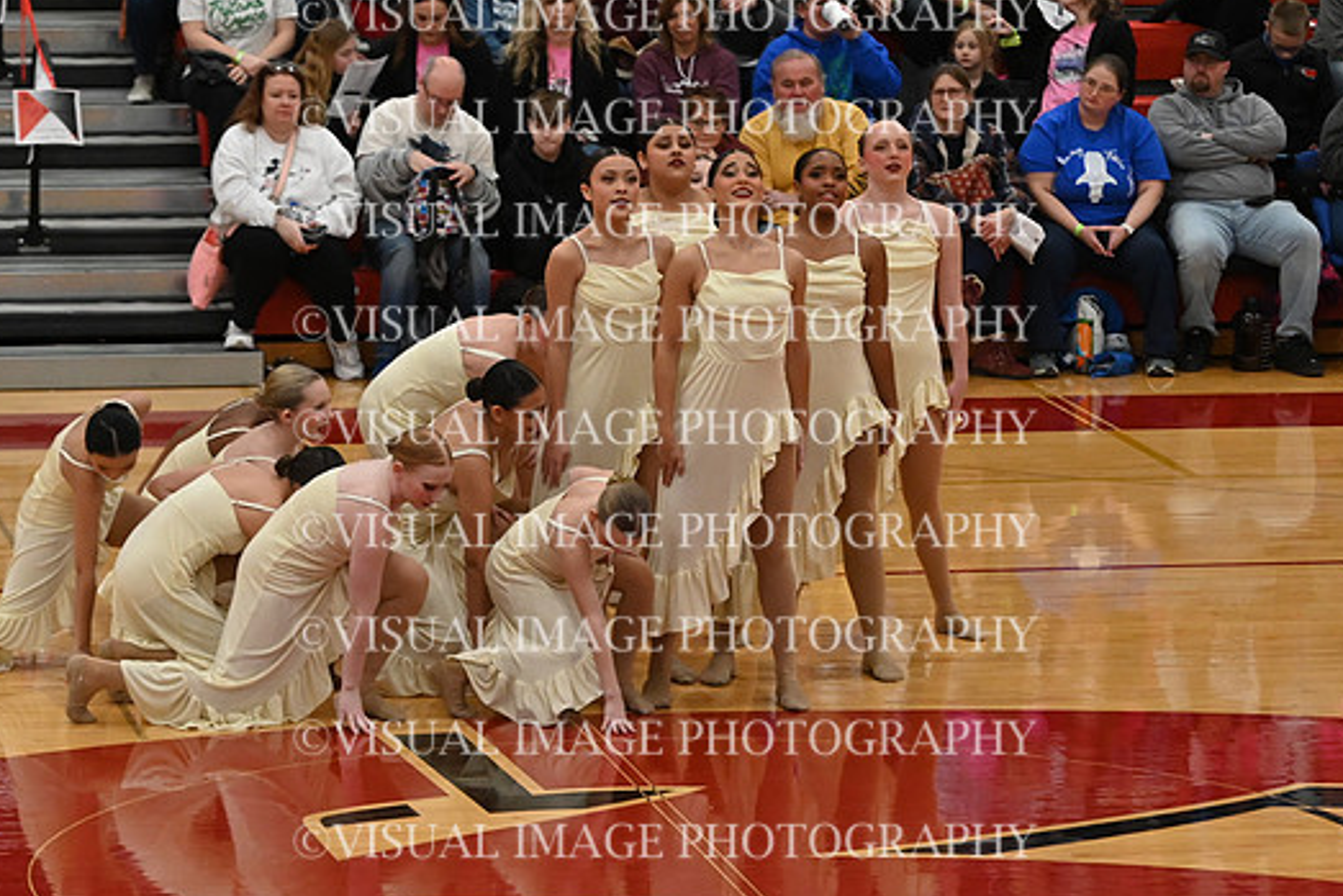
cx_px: 665
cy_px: 479
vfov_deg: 7.5
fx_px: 6828
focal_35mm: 183
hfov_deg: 11.2
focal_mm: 110
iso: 5000
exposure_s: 1/400
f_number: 4
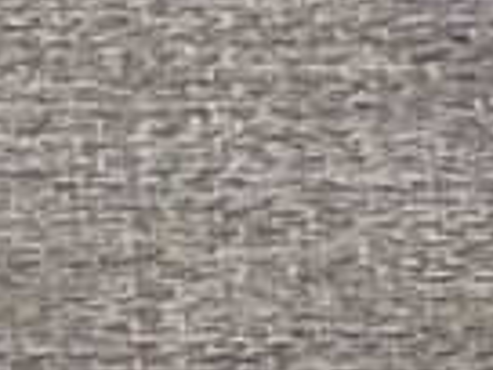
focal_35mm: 206
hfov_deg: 9.4
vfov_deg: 6.9
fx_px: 2934
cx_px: -178
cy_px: 758
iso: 400
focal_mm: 4.7
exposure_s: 1/15
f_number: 3.3
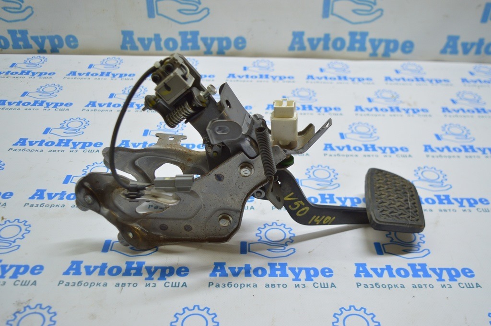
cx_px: 246
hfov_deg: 53.2
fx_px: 491
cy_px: 163
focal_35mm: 36
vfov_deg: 36.8
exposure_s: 1/60
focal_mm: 24
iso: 400
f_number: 4
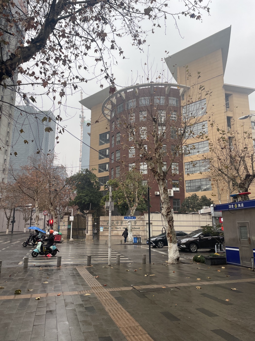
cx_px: 128
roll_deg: -1.3
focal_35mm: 26
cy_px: 170
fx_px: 255
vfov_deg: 67.3
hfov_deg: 53.1
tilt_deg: +12.3
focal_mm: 4.2
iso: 32
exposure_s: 1/276
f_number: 1.6
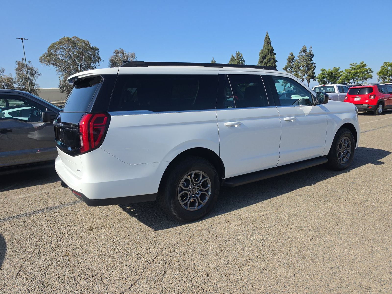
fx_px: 260
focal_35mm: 23
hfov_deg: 73.9
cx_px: 196
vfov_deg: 58.9
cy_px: 147
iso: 63
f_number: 1.4
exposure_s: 1/5775
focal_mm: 6.5
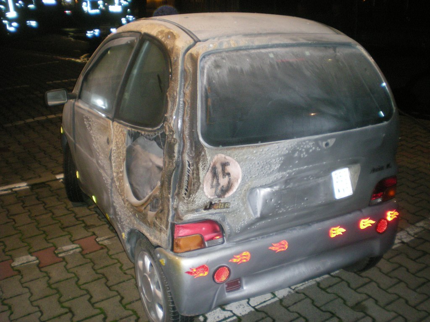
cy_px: 161
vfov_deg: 37.7
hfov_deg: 49.0
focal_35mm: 38
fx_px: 472
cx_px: 215
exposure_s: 1/60
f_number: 3.1
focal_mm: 6.3
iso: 279
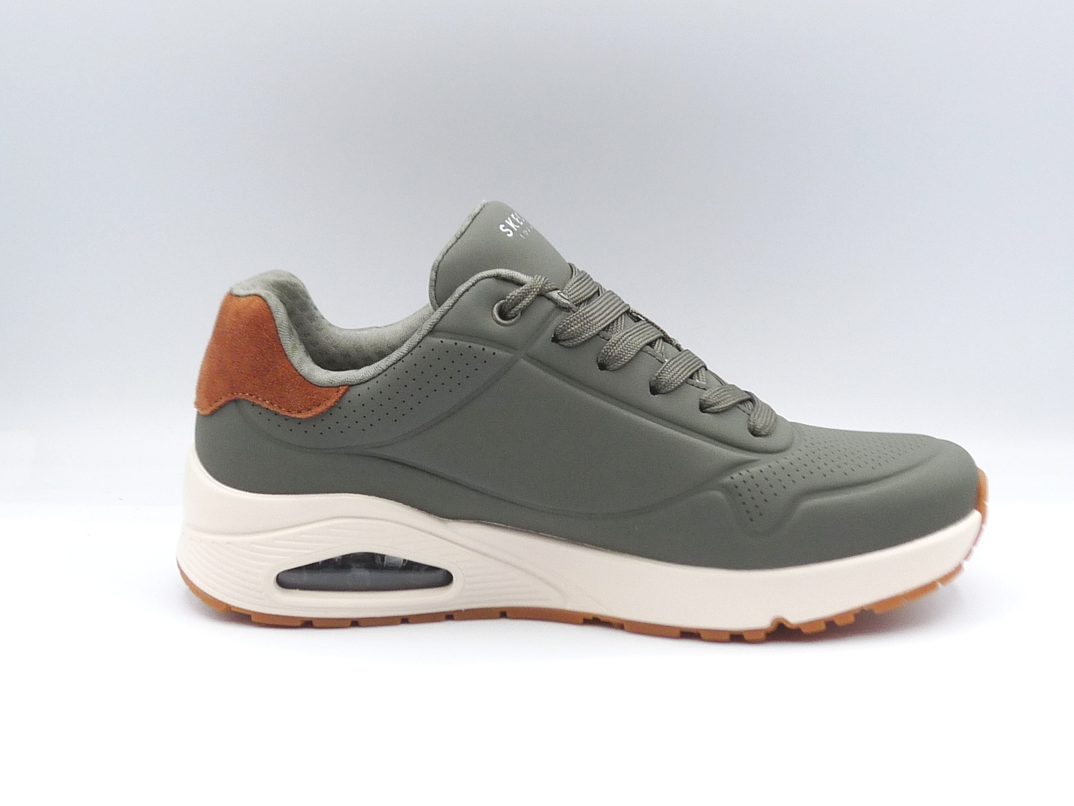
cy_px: 403
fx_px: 1520
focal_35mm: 49
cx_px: 537
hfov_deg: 38.9
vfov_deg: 29.7
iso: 100
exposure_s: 1/200
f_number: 4
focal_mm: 4.8
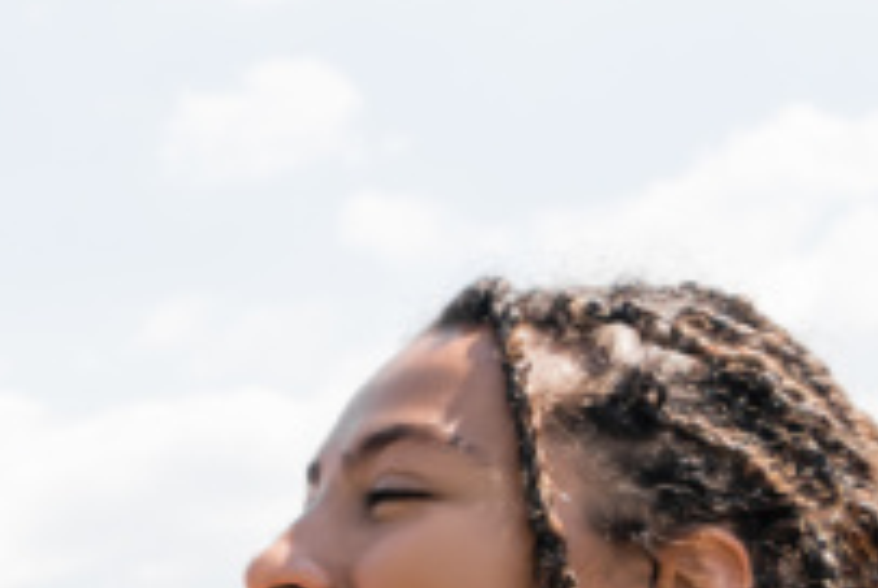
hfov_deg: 12.3
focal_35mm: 151
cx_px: -779
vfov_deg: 8.6
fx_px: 3688
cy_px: 1228
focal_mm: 24
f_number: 5.6
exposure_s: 1/400
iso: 64
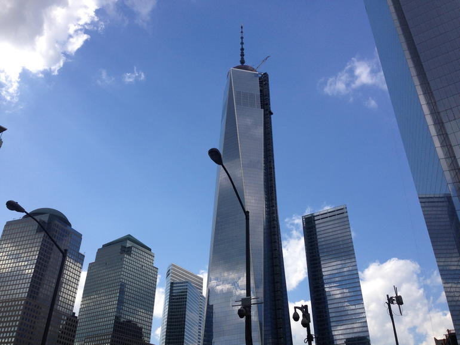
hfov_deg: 55.3
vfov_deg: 43.0
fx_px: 439
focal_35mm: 33
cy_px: 172
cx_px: 230
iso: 50
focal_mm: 4.13
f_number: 2.4
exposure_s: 1/1391
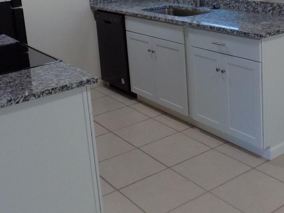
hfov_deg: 36.6
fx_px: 427
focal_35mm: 52
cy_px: 27
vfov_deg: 27.2
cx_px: 176
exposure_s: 1/30
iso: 220
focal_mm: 4
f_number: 3.1
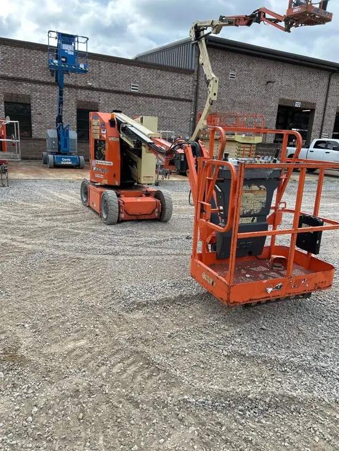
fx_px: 339
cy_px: 226
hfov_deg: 53.1
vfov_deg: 67.3
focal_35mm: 26
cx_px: 170
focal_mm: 5.7
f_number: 1.5
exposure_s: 1/1669
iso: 50
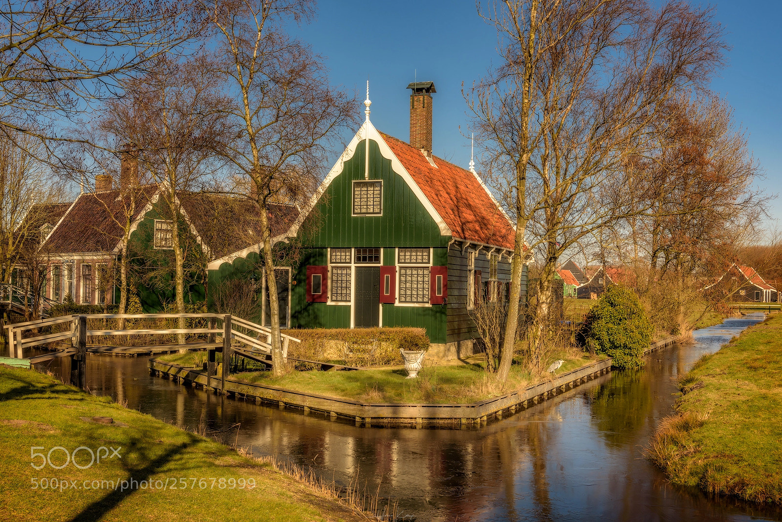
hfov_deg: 46.4
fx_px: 913
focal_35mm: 42
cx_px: 391
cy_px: 261
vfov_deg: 31.9
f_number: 11
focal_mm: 42
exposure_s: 1/125
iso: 100
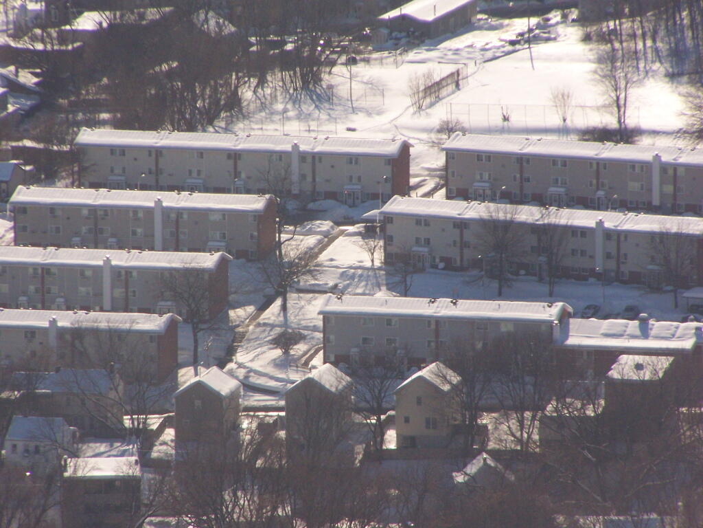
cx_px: 352
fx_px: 7717
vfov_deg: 3.9
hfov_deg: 5.2
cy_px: 264
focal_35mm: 380
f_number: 7.1
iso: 200
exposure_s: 1/640
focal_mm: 63
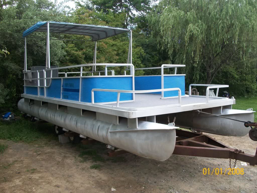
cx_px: 128
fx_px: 238
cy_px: 96
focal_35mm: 32
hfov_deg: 56.8
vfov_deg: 44.2
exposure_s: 1/320
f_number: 2.9
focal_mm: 5.7
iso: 80
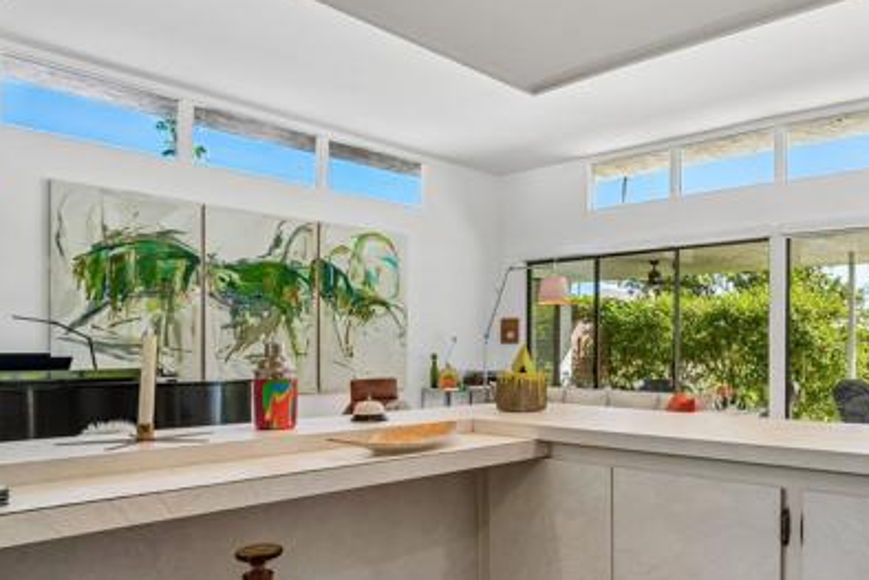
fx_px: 628
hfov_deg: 63.8
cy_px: 356
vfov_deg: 49.2
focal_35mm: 26
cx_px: 686
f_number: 8
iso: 160
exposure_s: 1/30
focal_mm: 16
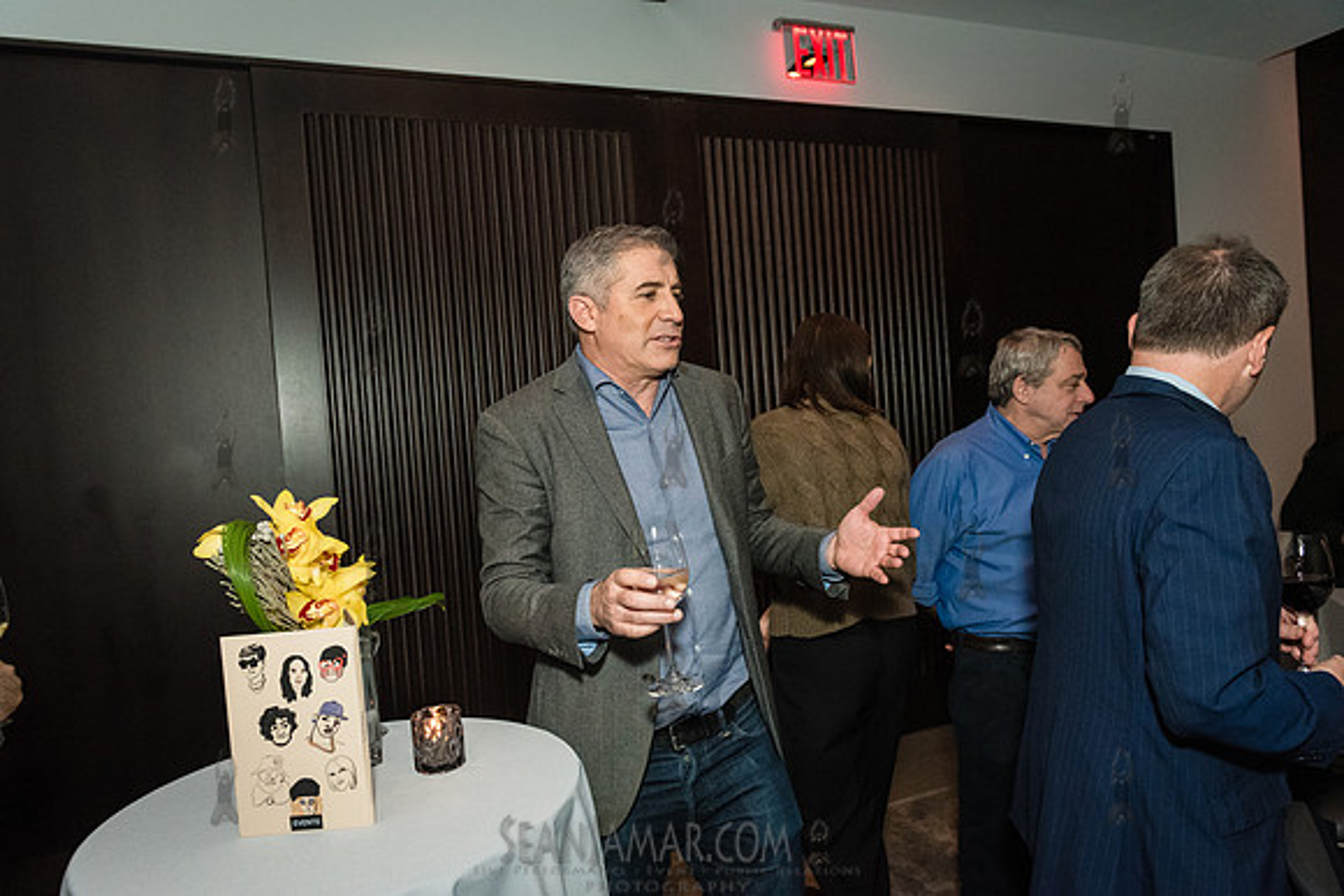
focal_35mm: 24
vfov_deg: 53.2
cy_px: 448
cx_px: 672
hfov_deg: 73.7
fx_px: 896
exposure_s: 1/200
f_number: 4
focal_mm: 24
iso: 6400
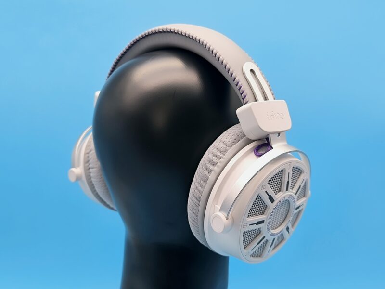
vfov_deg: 38.7
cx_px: 192
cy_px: 144
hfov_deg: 50.1
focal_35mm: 37
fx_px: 412
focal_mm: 6.14
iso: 200
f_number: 1.65
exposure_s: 1/100
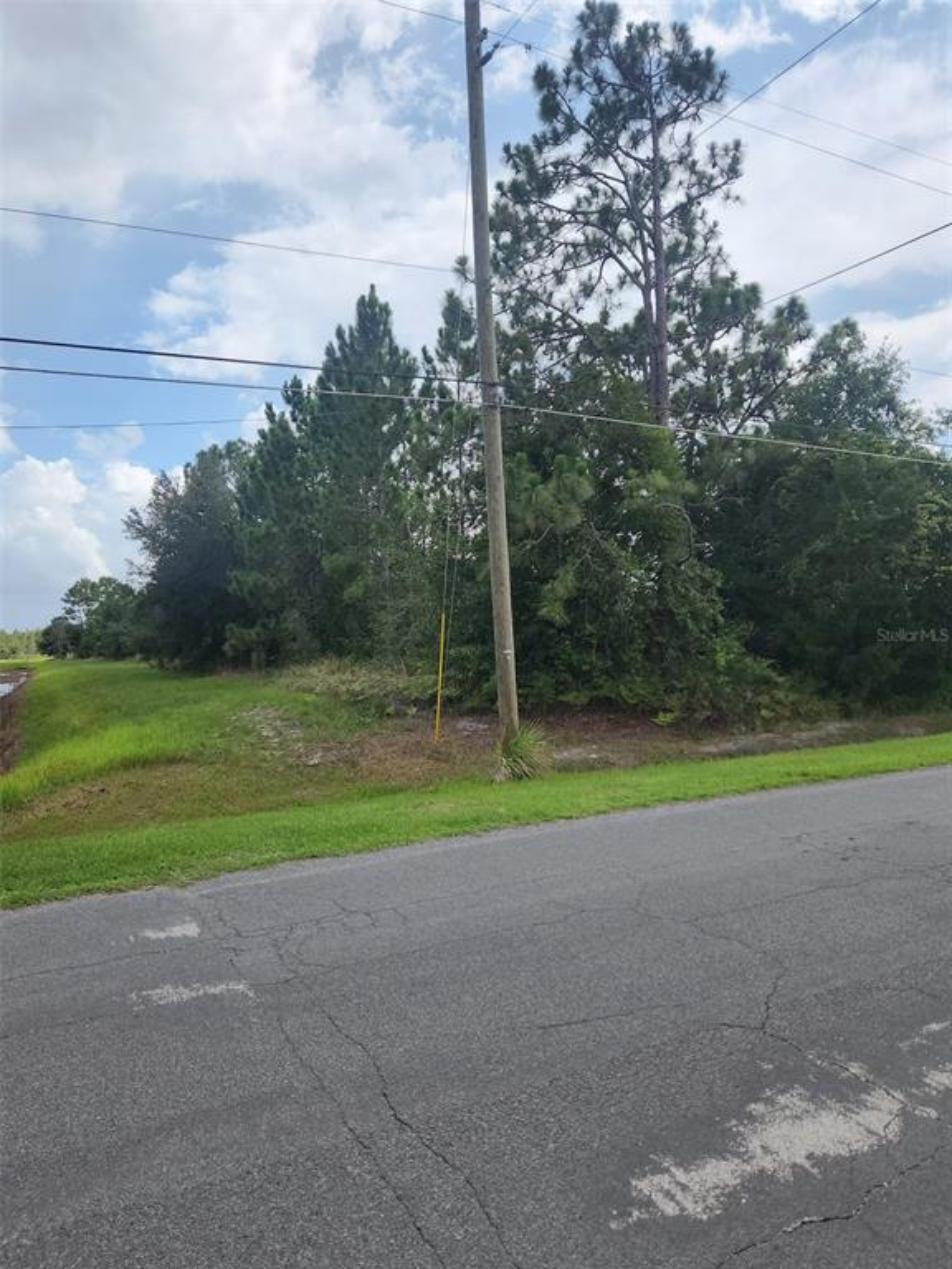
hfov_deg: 58.9
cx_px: 476
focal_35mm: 23
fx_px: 843
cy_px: 634
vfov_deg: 73.9
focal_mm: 5.4
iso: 20
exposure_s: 1/1255
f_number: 1.8
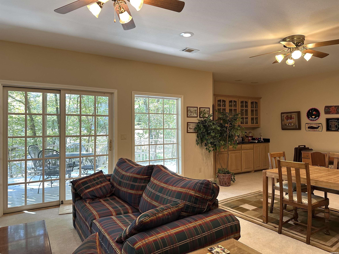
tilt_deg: +1.1
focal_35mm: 24
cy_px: 127
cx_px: 170
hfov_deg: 71.6
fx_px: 235
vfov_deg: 56.8
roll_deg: +0.7
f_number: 1.78
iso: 200
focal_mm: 6.86
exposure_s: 1/120
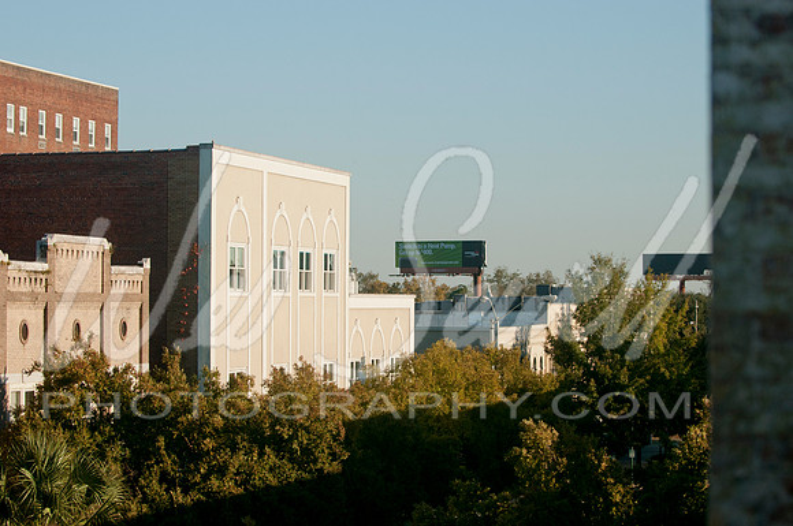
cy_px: 263
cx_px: 396
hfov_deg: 18.2
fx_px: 2475
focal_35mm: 112
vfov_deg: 12.1
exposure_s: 1/6400
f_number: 2.8
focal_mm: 75
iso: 200
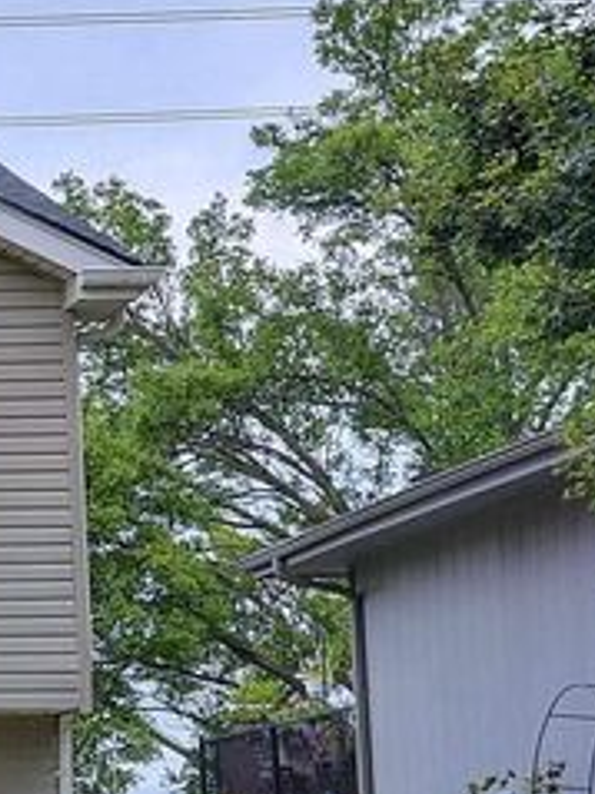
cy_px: 649
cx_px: -951
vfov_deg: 18.2
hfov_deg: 11.0
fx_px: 2454
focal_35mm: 107
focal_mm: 26
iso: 125
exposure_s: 1/25
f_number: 16
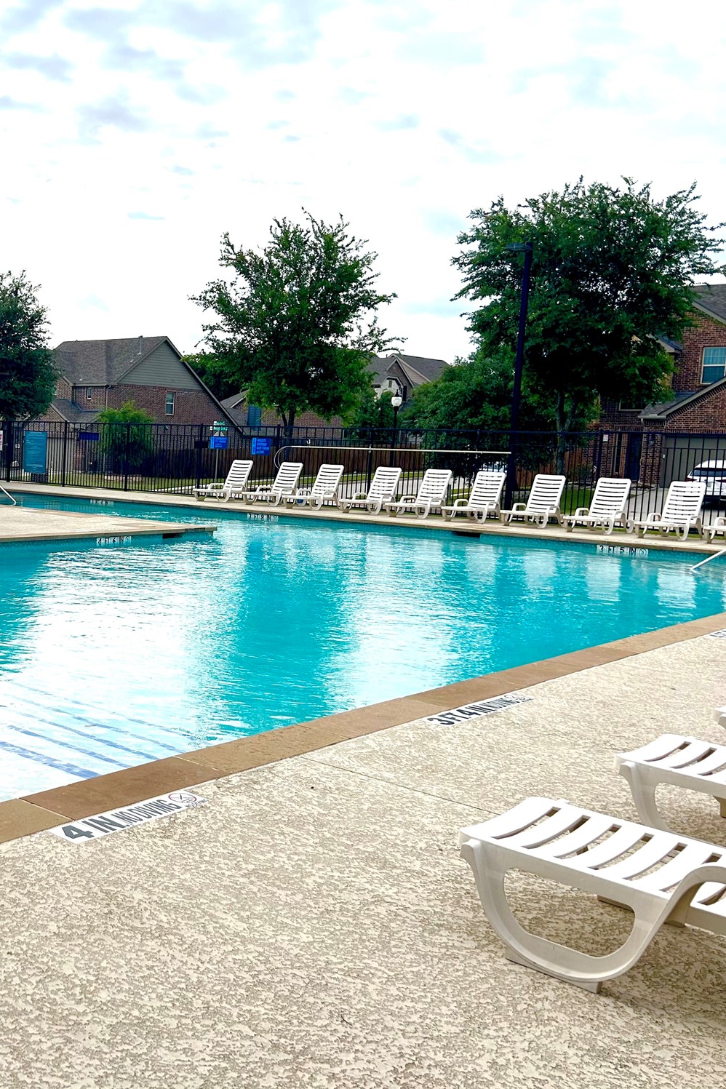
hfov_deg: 33.5
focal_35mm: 37
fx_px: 1119
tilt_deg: -6.0
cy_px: 531
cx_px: 39
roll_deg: -1.3
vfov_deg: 51.9
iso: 50
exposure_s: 1/5587
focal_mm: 5.7
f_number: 1.5
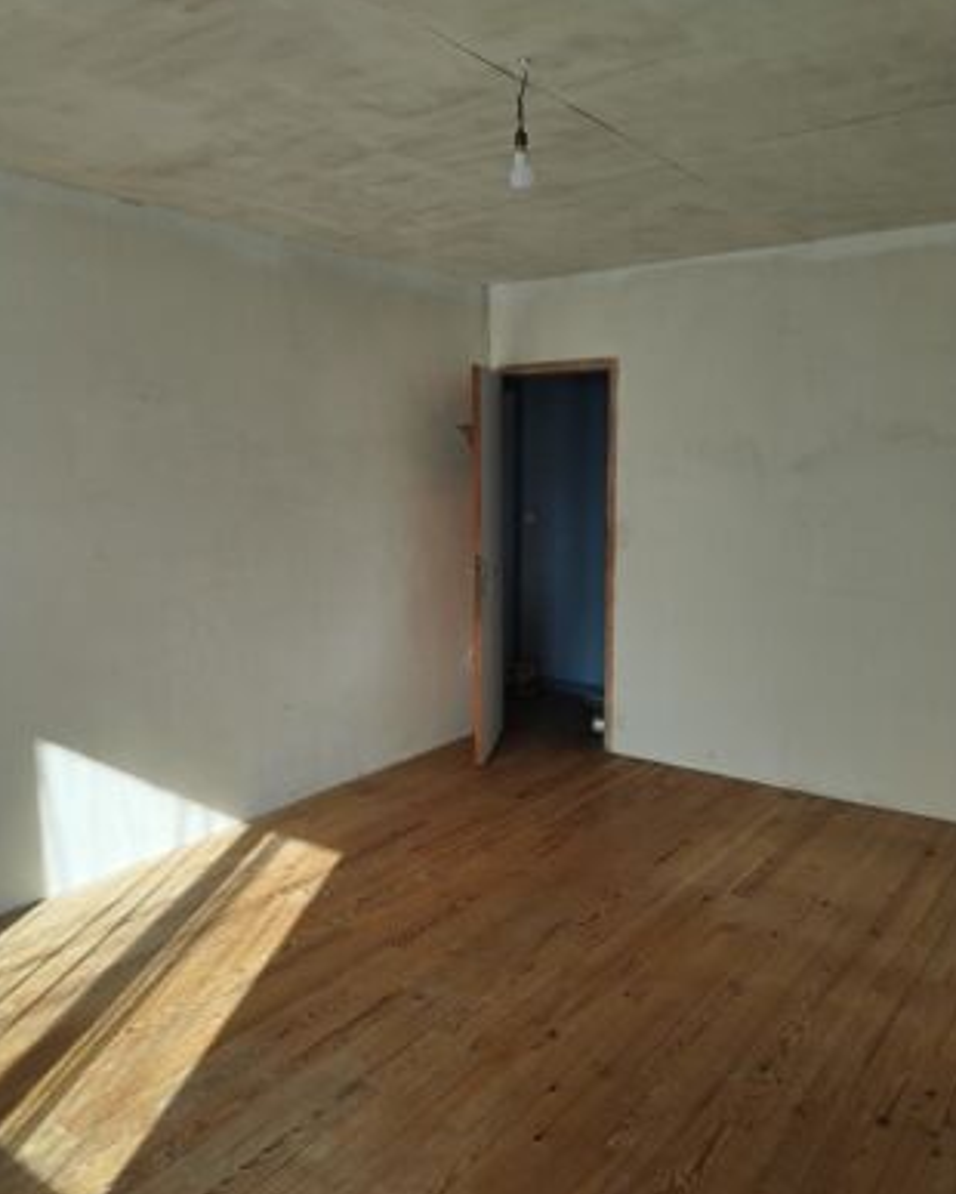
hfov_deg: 51.6
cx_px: 481
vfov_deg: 62.2
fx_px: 990
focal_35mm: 28
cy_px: 619
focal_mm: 4.75
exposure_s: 1/100
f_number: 1.8
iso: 119
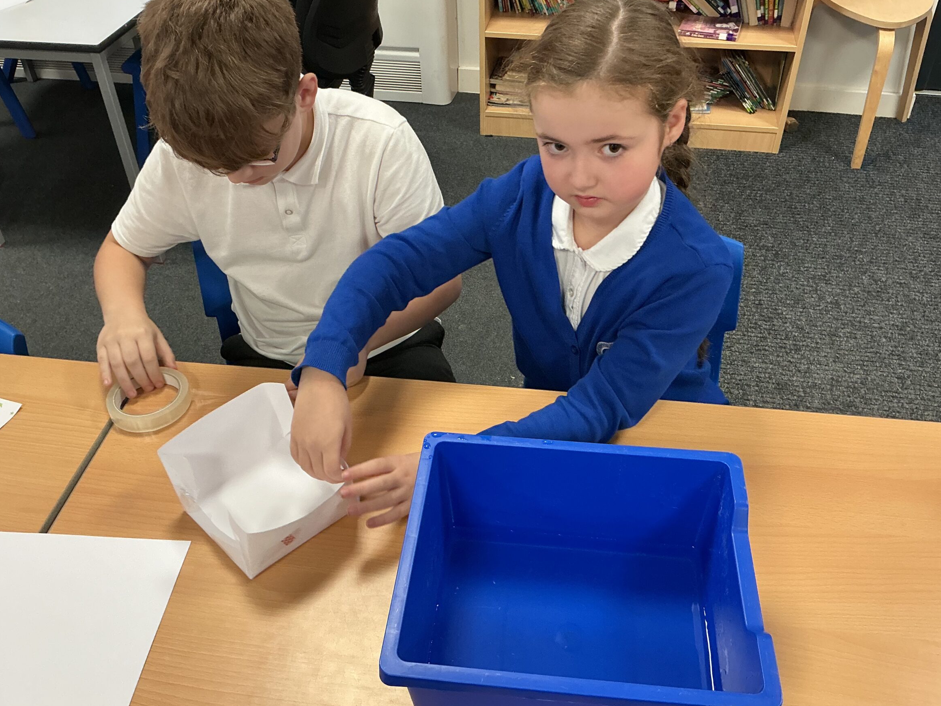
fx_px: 870
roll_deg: +1.2
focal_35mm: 32
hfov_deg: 56.8
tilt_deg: -40.2
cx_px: 470
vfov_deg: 44.1
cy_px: 327
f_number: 1.8
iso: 125
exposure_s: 1/60
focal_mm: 3
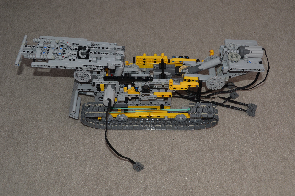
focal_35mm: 44
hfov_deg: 45.0
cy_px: 98
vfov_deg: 30.7
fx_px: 356
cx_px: 148
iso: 100
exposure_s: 1/60
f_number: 9
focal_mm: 29
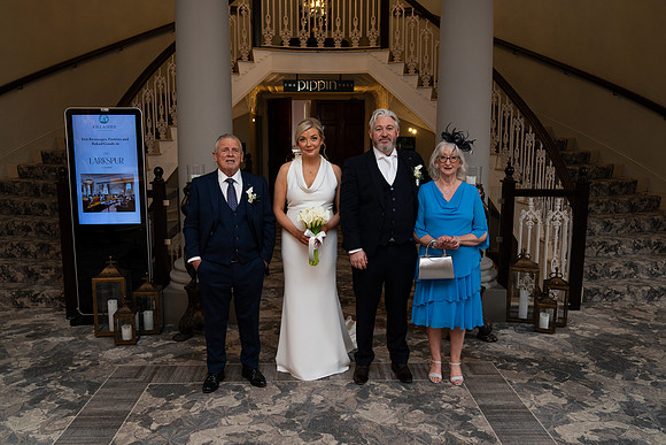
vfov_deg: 43.6
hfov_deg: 61.9
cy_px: 222
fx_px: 555
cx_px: 333
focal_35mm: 30
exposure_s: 1/160
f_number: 4
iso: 1000
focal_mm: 30
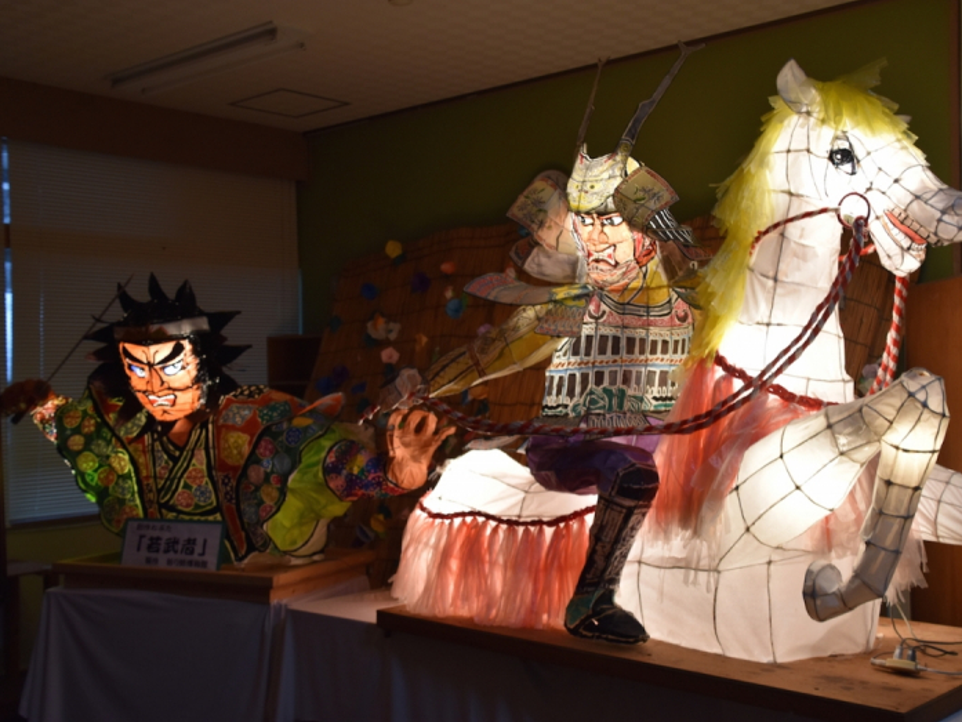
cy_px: 355
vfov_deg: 33.6
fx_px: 1195
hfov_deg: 43.8
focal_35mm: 43
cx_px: 518
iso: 450
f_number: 4
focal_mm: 26
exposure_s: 1/60
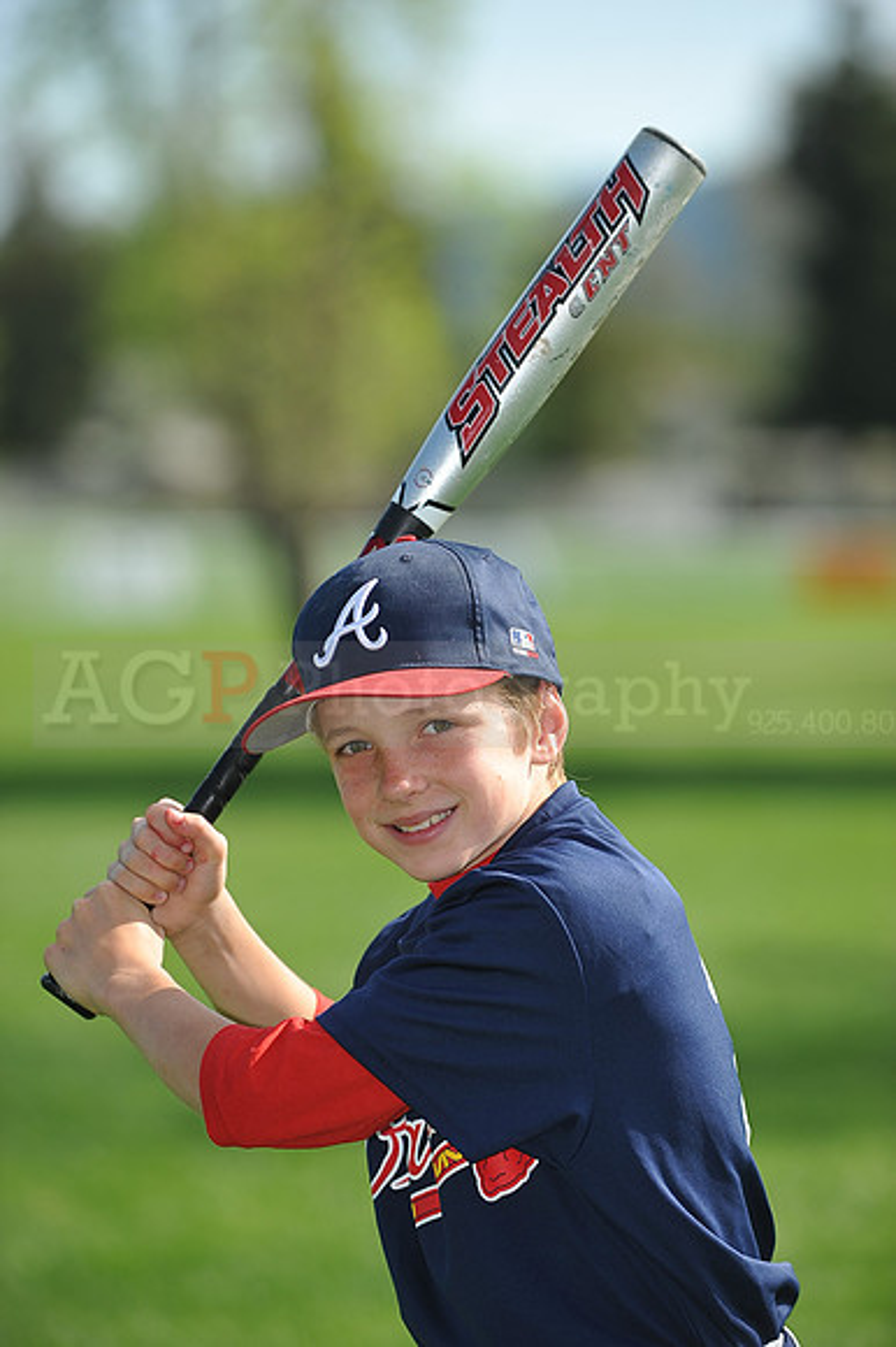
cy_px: 674
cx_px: 448
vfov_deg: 10.3
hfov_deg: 6.9
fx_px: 7475
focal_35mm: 200
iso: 200
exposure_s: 1/1250
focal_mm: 200
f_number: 4.5
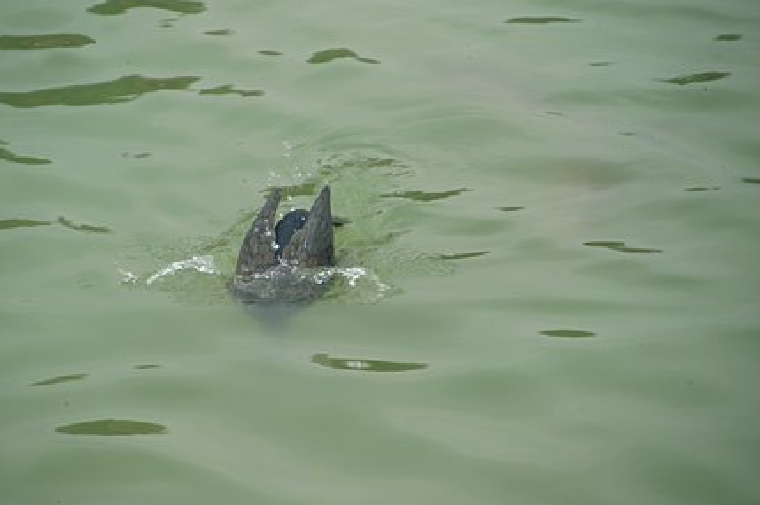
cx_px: 310
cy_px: 238
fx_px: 4534
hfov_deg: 9.6
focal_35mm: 215
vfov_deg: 6.4
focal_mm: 180
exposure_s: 1/250
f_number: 6
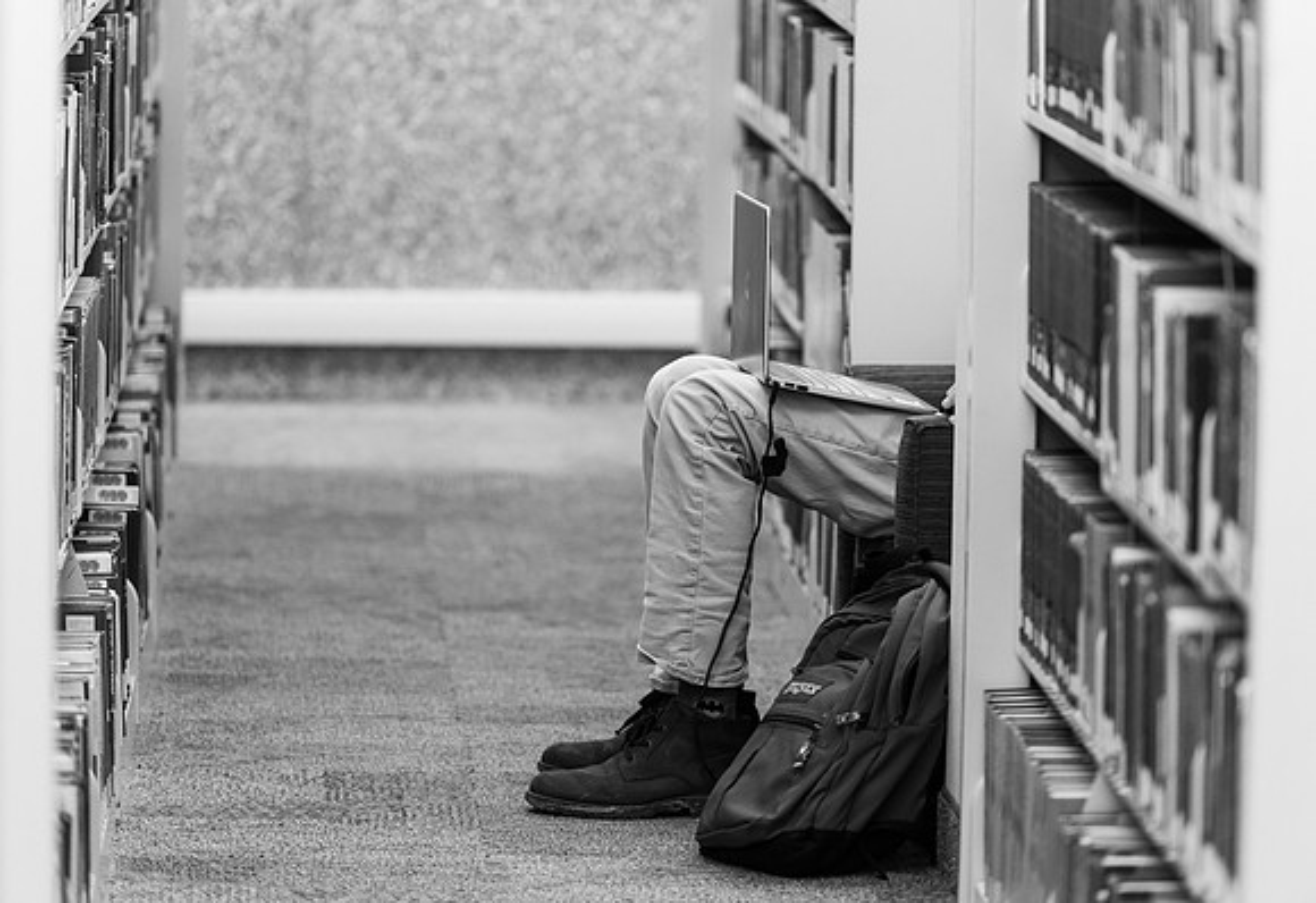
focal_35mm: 196
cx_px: 666
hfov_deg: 10.4
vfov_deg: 7.1
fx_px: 7248
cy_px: 451
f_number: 2.8
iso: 1250
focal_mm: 190
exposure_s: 1/200
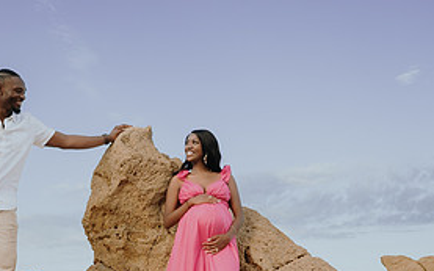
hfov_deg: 43.3
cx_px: 180
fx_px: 544
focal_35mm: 46
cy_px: 177
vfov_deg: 27.8
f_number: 8
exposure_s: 1/160
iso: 100
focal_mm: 20
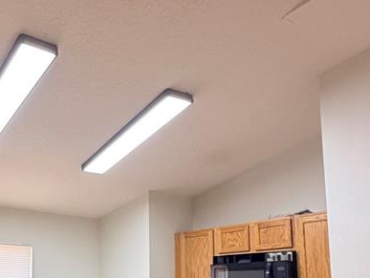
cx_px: 19
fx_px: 396
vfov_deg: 36.5
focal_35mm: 37
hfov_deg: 44.3
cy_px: 246
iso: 250
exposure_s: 1/120
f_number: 2.2
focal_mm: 2.22
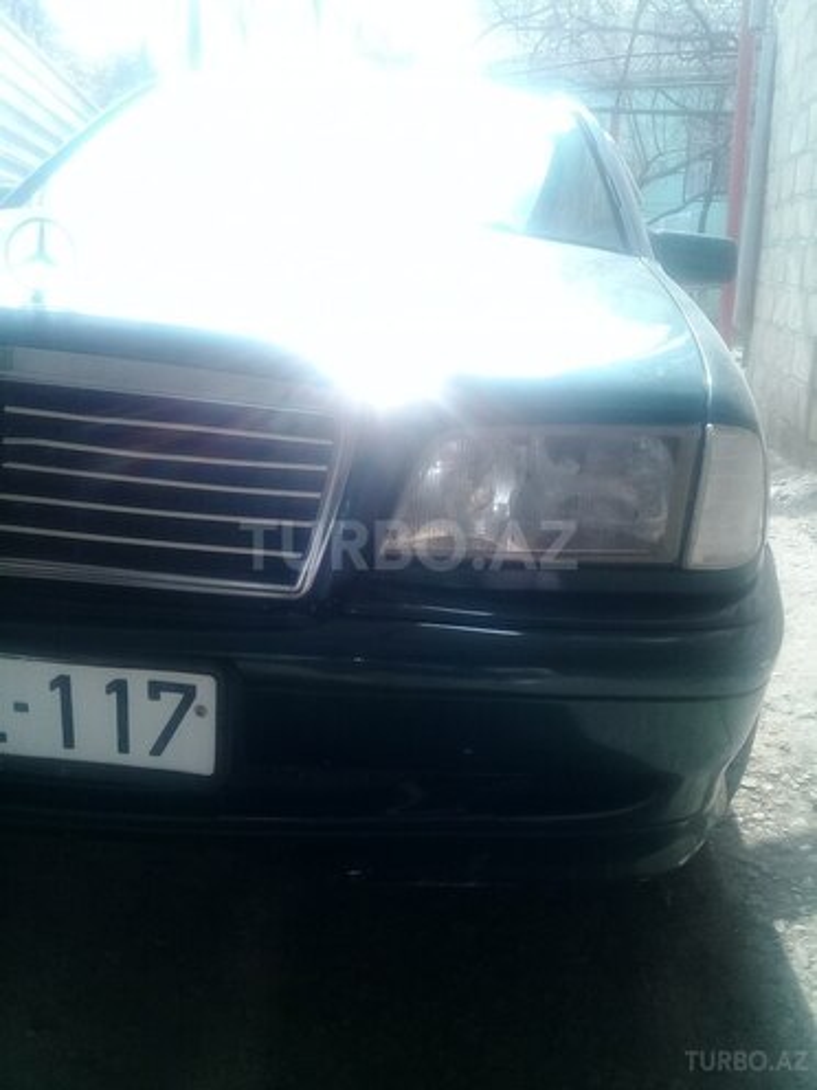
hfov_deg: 45.4
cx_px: 408
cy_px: 545
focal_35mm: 31
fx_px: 976
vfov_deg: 58.4
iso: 64
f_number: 2.2
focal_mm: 3.3
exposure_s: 1/286
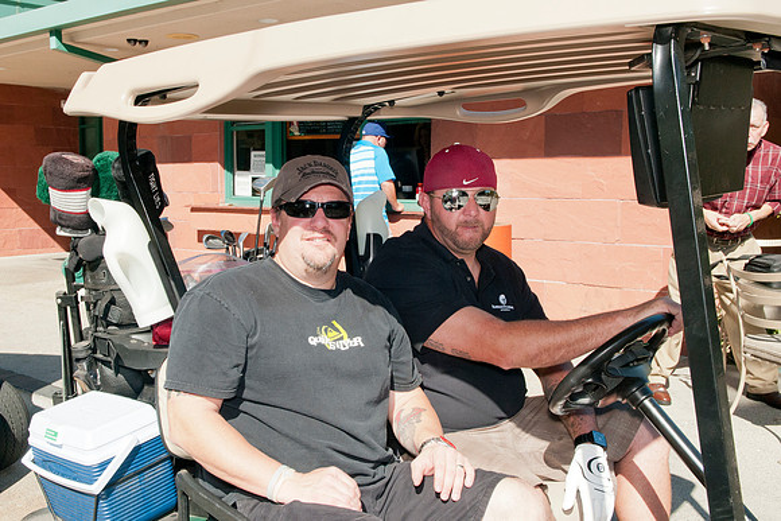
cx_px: 343
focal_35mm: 40
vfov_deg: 33.2
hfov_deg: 48.0
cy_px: 230
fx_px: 874
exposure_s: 1/200
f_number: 9
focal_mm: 24
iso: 400
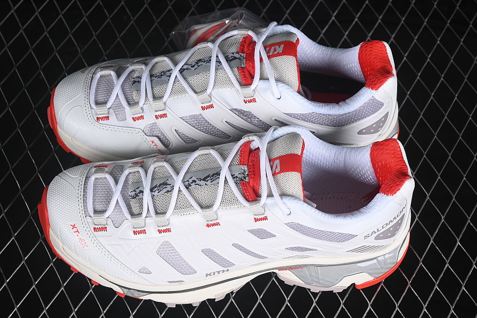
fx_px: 994
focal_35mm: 75
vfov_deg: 18.2
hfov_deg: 27.0
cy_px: 159
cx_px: 238
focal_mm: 50
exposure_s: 1/80
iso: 160
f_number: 7.1
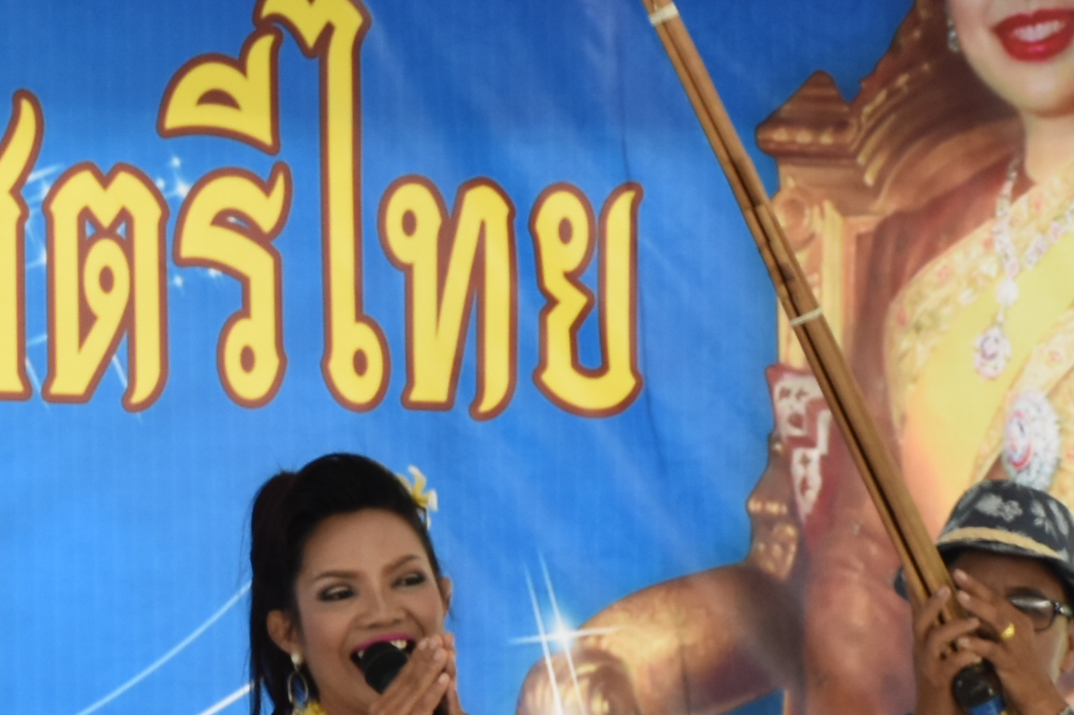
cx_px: -491
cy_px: 832
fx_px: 10200
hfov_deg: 6.0
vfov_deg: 4.0
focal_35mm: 342
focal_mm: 56
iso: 400
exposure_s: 1/125
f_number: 5.6
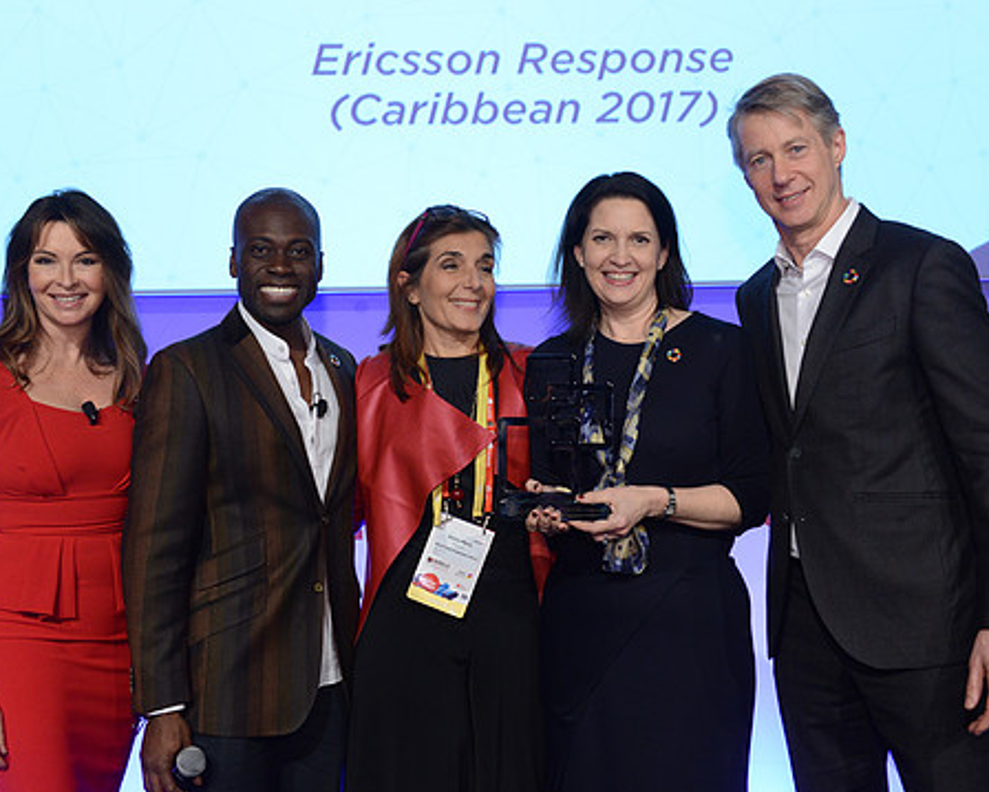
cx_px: 486
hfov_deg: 36.6
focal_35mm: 51
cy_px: 405
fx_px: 1494
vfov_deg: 29.7
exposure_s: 1/100
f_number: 6.3
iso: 2000
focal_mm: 42
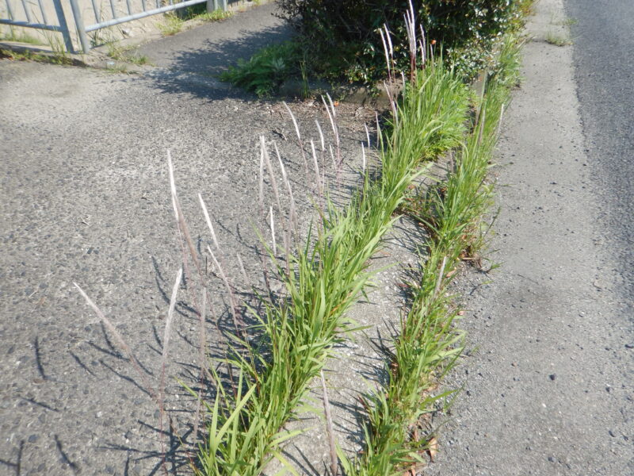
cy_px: 238
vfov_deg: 56.8
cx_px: 317
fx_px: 440
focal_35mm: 24
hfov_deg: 71.6
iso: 125
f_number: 2.8
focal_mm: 4.3
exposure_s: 1/1250
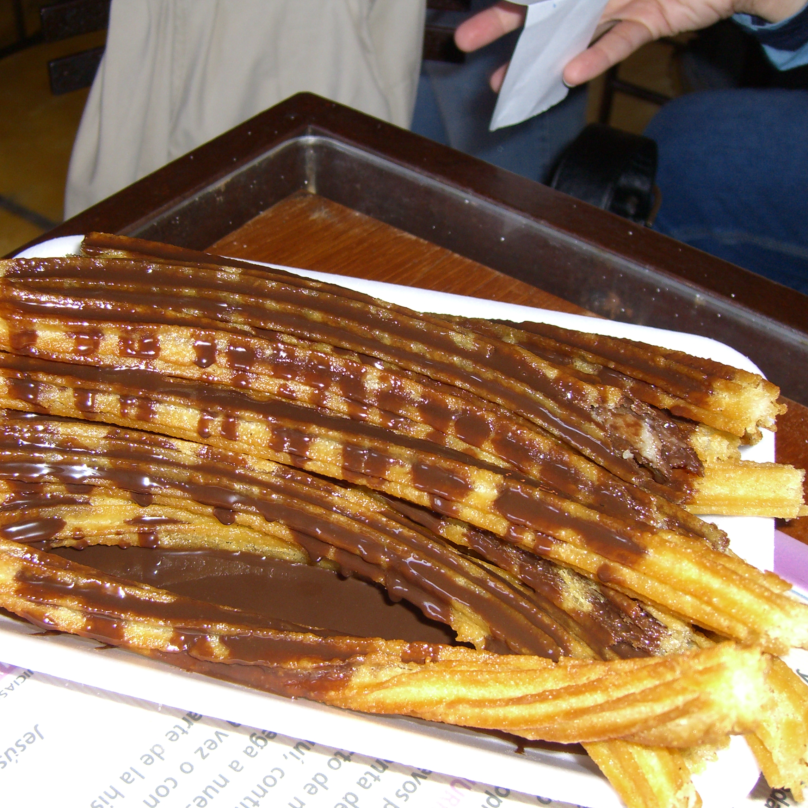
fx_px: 1188
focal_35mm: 45
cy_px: 406
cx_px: 300
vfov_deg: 37.6
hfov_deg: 37.3
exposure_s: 1/60
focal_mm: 7.9
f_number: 2.8
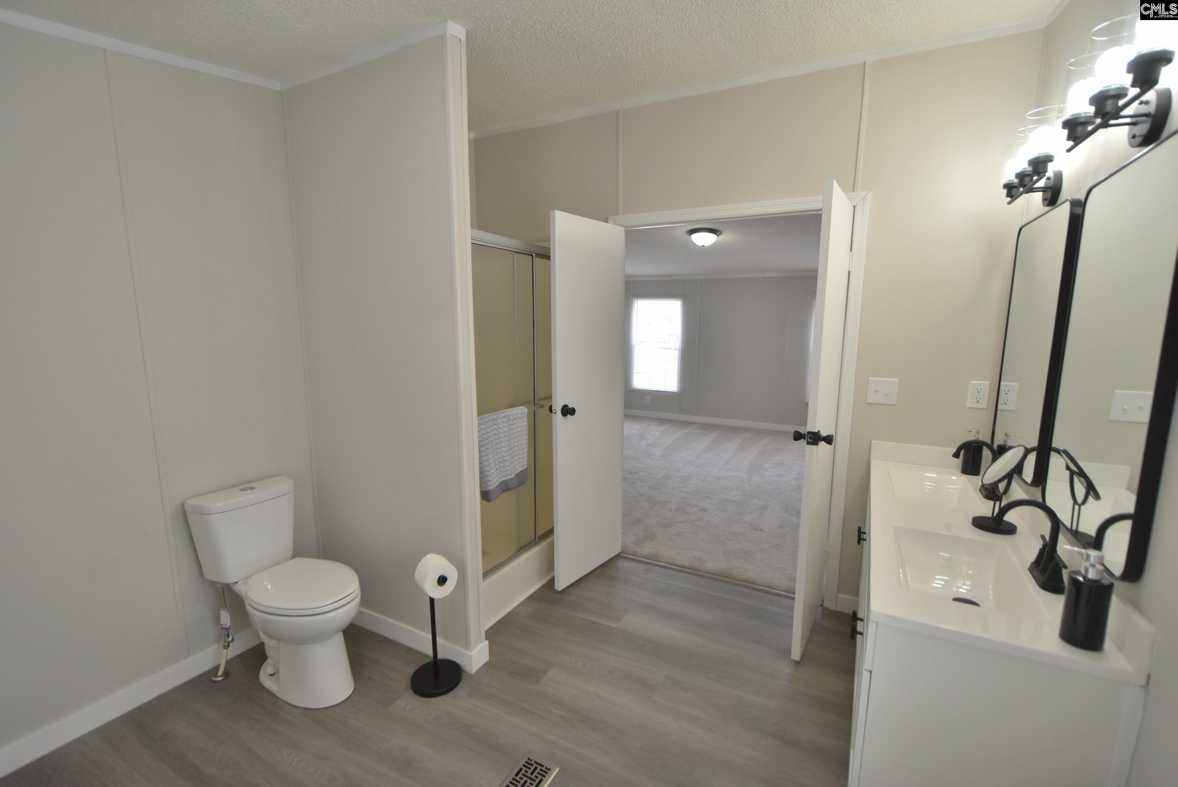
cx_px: 589
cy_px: 394
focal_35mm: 15
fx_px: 491
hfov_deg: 100.3
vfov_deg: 77.4
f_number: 3.5
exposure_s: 1/320
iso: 400
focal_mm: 10
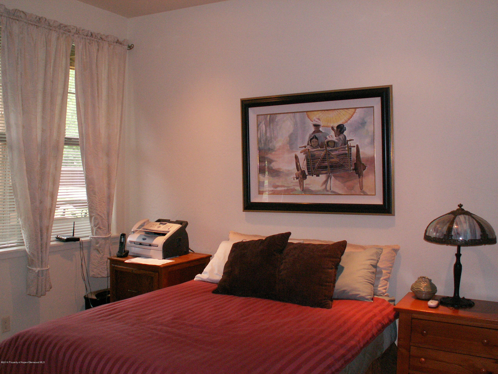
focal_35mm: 35
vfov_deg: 40.7
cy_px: 187
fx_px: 504
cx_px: 249
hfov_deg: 52.6
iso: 160
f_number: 2.8
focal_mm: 5.86
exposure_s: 1/40
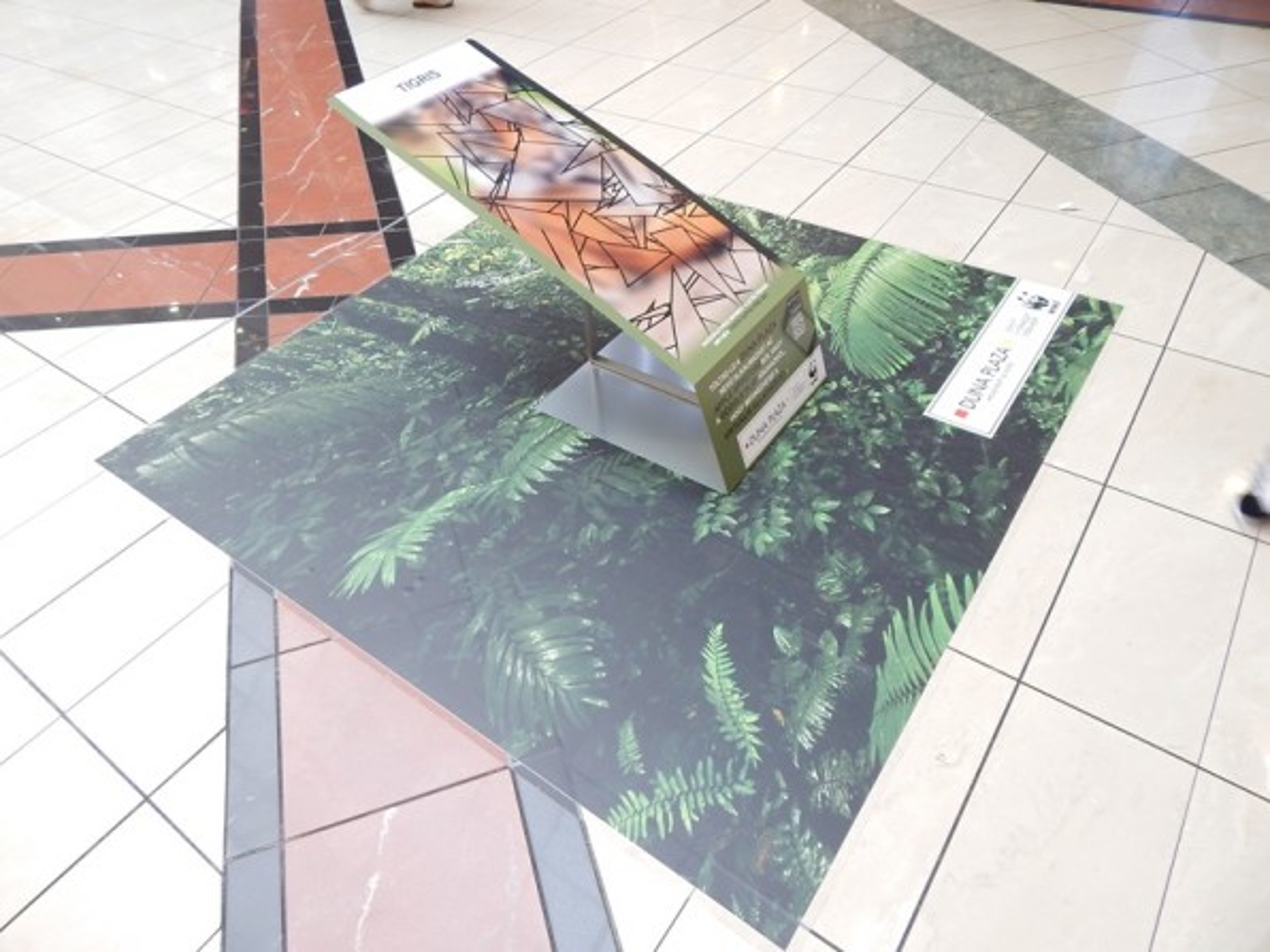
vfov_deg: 61.1
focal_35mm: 22
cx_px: 635
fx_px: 807
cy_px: 476
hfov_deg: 76.4
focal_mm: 4
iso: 125
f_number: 3
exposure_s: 1/30
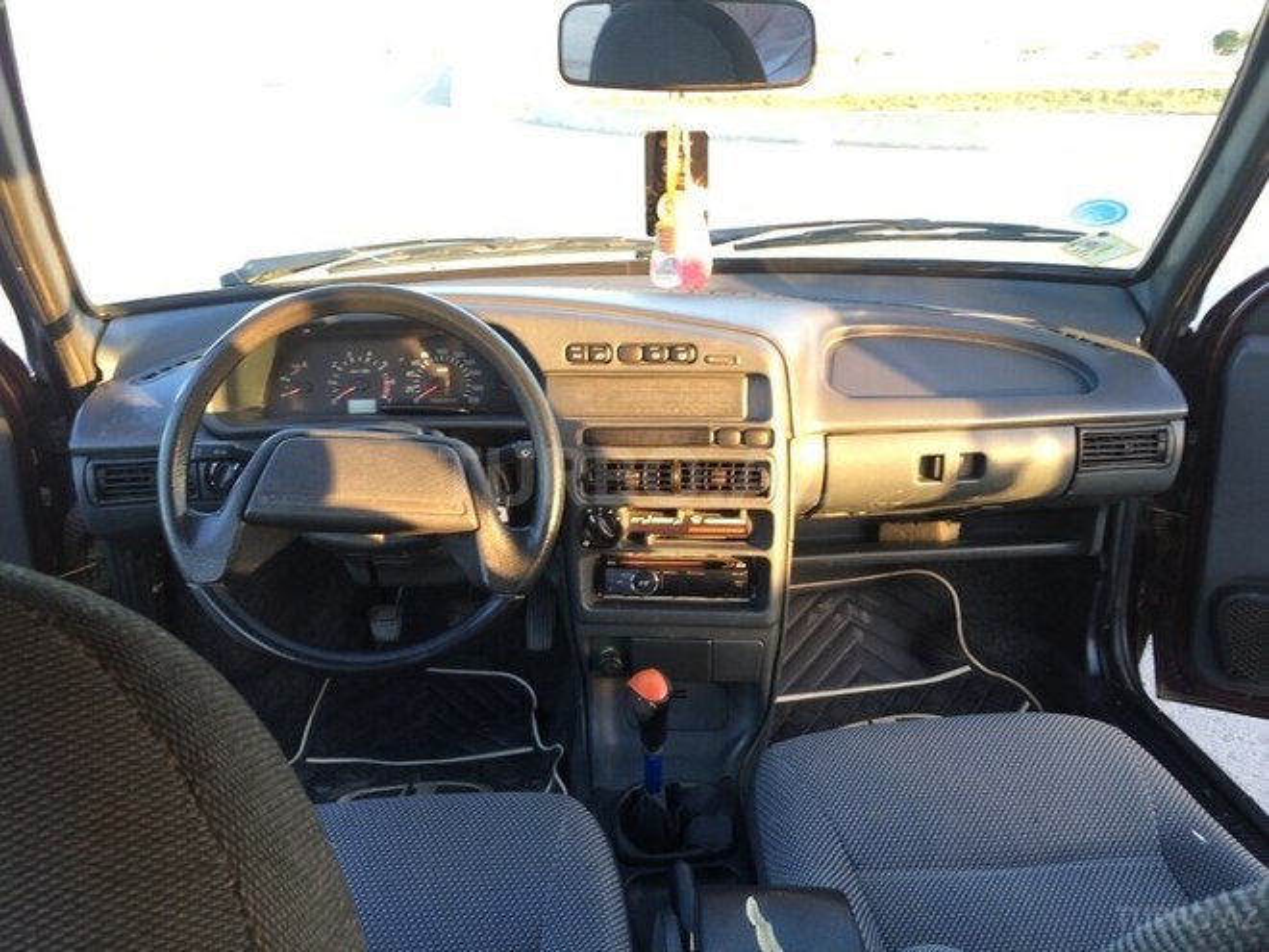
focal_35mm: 29
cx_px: 634
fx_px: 1063
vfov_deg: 48.2
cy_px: 476
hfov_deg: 61.7
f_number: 2.2
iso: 40
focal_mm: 4.15
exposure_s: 1/40
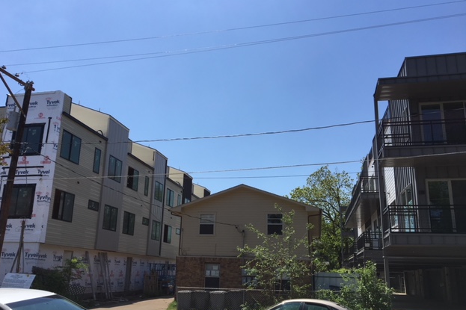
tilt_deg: +15.5
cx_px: 227
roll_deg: -1.2
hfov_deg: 60.3
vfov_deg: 42.2
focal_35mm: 31
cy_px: 173
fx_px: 401
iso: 25
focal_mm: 4.15
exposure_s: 1/1748
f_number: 2.2
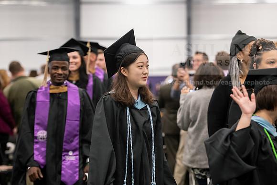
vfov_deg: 13.4
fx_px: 785
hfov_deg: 20.0
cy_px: 92
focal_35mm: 102
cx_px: 138
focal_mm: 102
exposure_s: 1/200
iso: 3200
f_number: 3.2
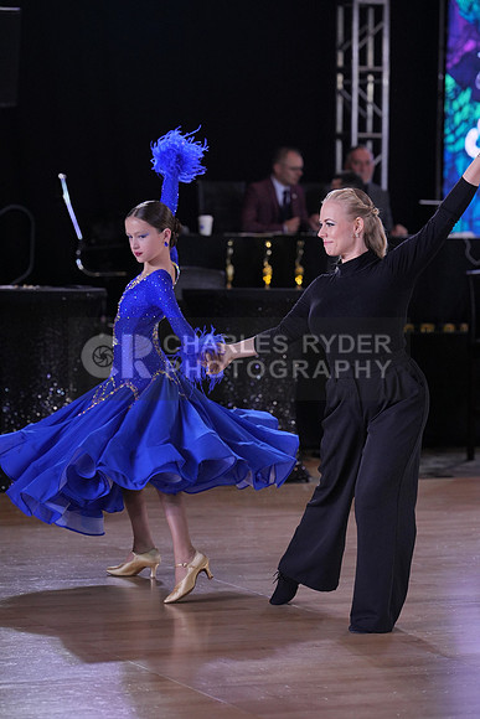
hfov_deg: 11.3
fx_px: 2418
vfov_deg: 16.9
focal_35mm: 121
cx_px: 240
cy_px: 360
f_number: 3.5
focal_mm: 121
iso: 1600
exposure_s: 1/500
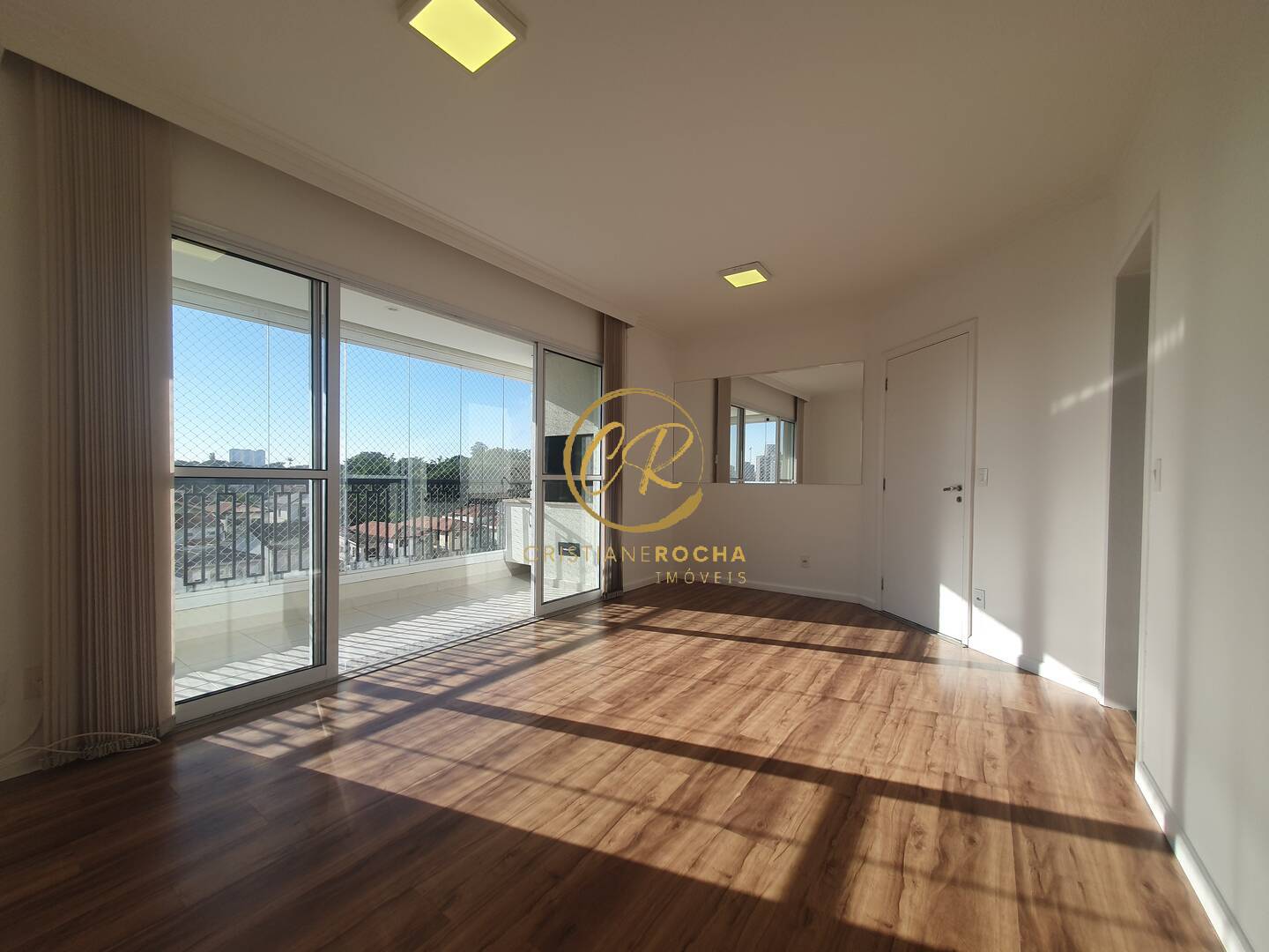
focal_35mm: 13
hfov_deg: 106.2
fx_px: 477
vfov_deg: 89.9
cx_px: 634
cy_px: 476
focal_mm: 1.8
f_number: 2.2
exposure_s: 1/626
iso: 50
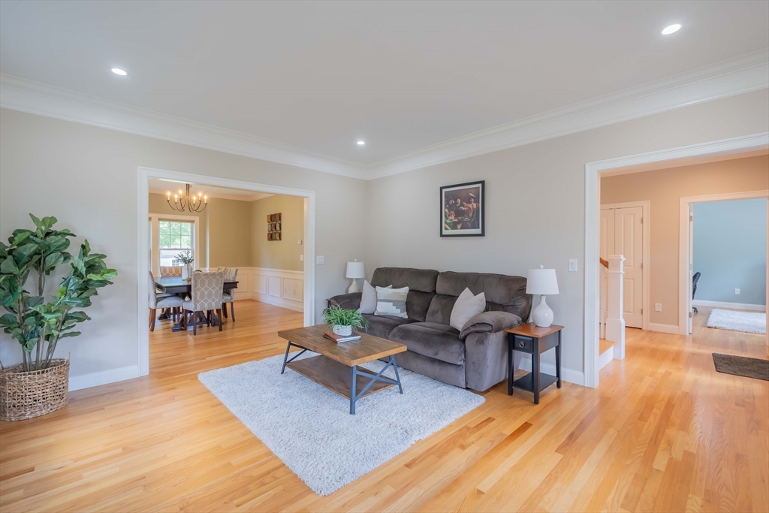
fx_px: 299
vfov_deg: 81.2
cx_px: 384
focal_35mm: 14
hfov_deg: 104.2
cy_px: 256
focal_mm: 14
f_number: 8
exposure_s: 1/100
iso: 800
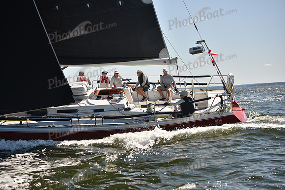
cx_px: 142
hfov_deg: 28.8
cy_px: 95
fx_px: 554
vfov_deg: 19.5
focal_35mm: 70
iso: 250
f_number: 3.2
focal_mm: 70
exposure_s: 1/1600
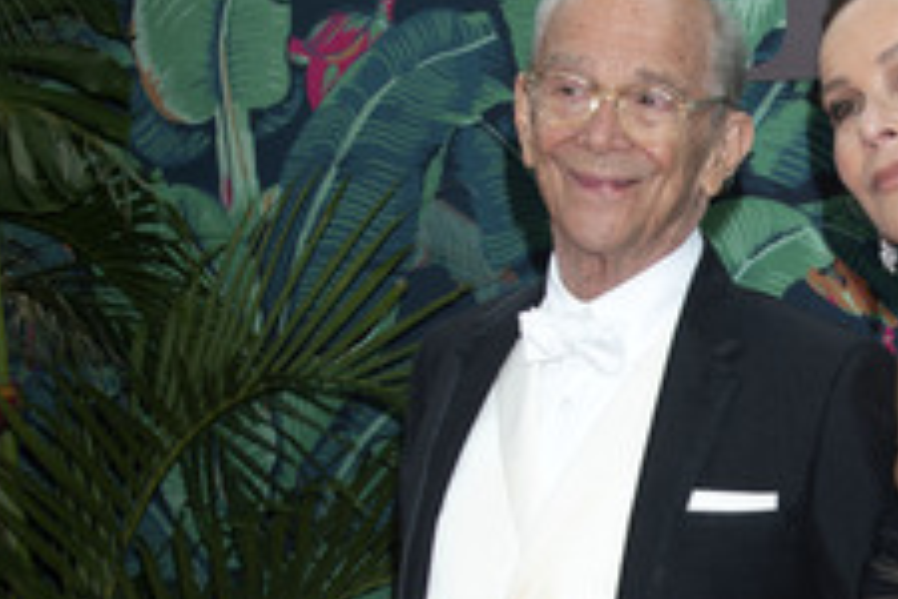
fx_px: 1596
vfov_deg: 21.0
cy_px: 491
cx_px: 874
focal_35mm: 64
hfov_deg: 29.6
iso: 400
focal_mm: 32
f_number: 7.1
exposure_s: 1/200
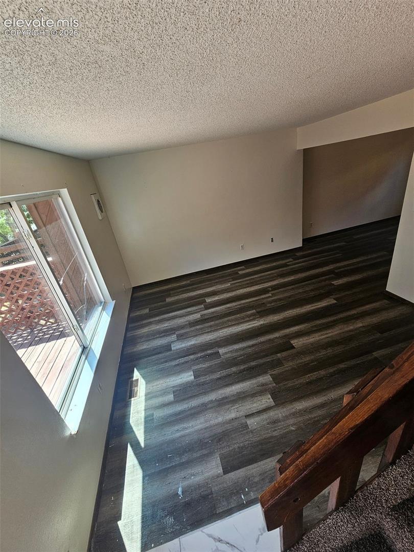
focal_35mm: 13
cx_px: 207
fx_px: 207
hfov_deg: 89.9
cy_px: 276
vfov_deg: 106.2
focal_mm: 2.2
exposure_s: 1/120
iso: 64
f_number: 2.2
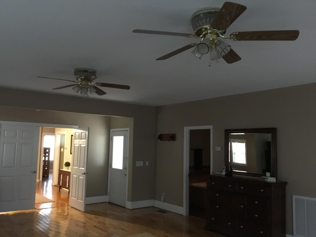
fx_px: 283
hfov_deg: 58.4
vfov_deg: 45.4
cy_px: 118
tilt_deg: +3.6
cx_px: 158
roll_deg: -0.4
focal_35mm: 31
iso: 400
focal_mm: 3.3
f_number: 2.4
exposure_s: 1/15
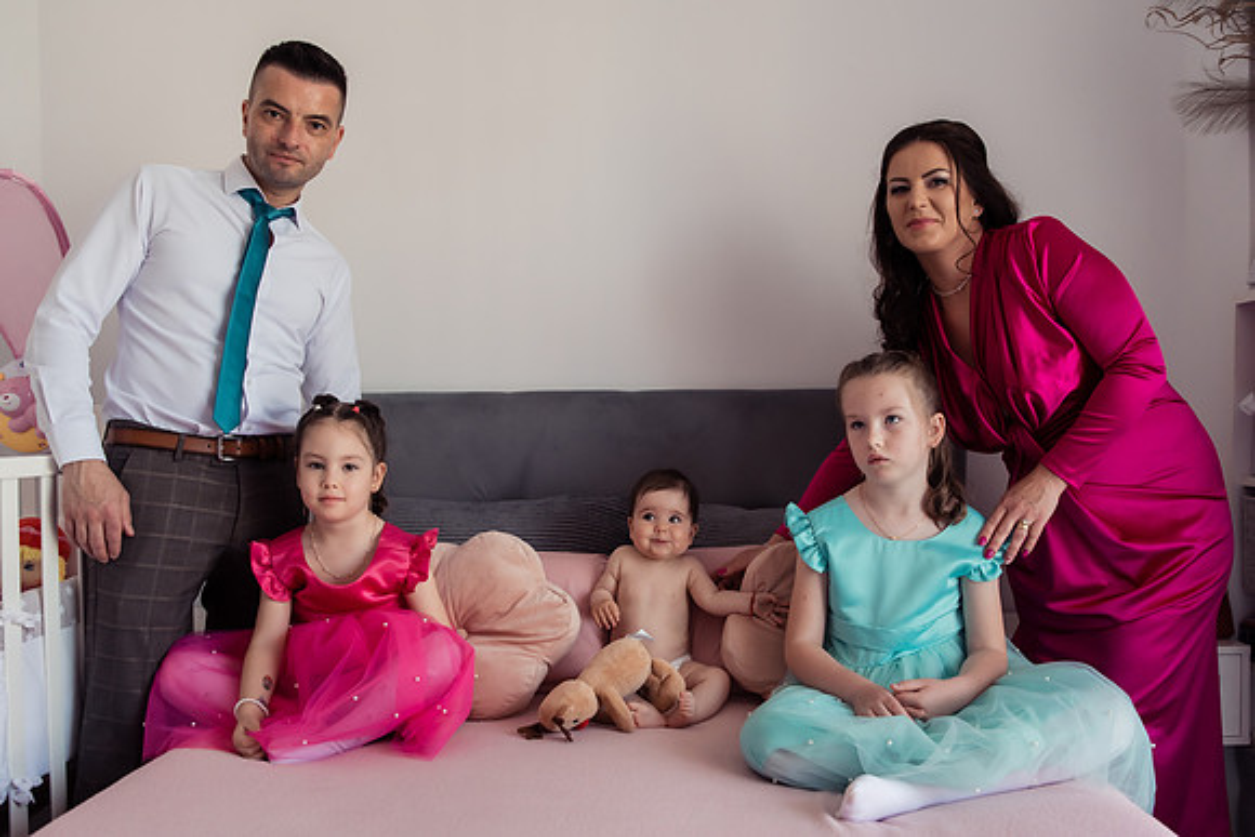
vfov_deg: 49.0
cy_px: 456
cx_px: 640
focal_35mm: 26
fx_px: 917
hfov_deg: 68.7
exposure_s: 1/250
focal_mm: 24
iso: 800
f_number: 3.2
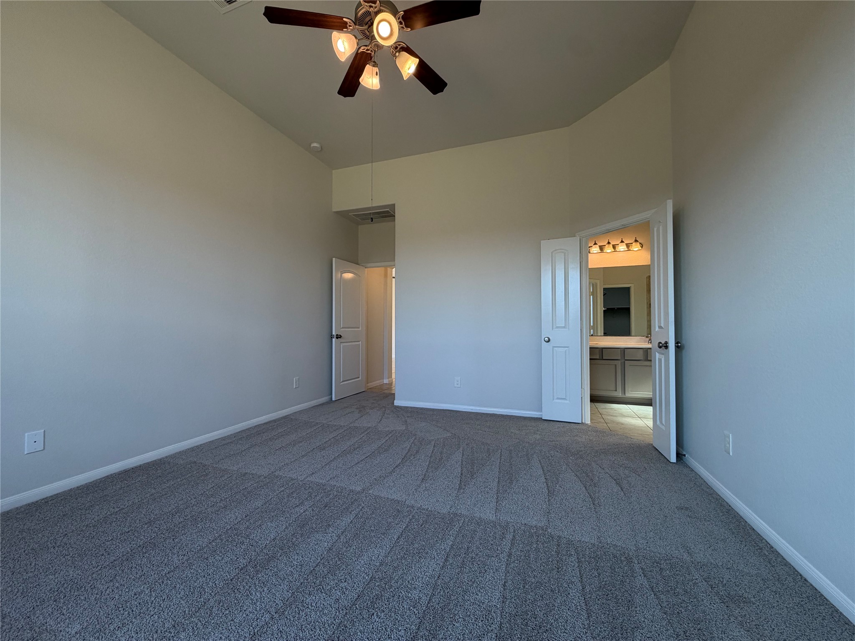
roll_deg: +0.2
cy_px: 320
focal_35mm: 14
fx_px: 346
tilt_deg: +5.4
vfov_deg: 85.7
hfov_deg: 102.1
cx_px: 428
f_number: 2.2
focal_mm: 2.22
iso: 100
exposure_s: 1/120
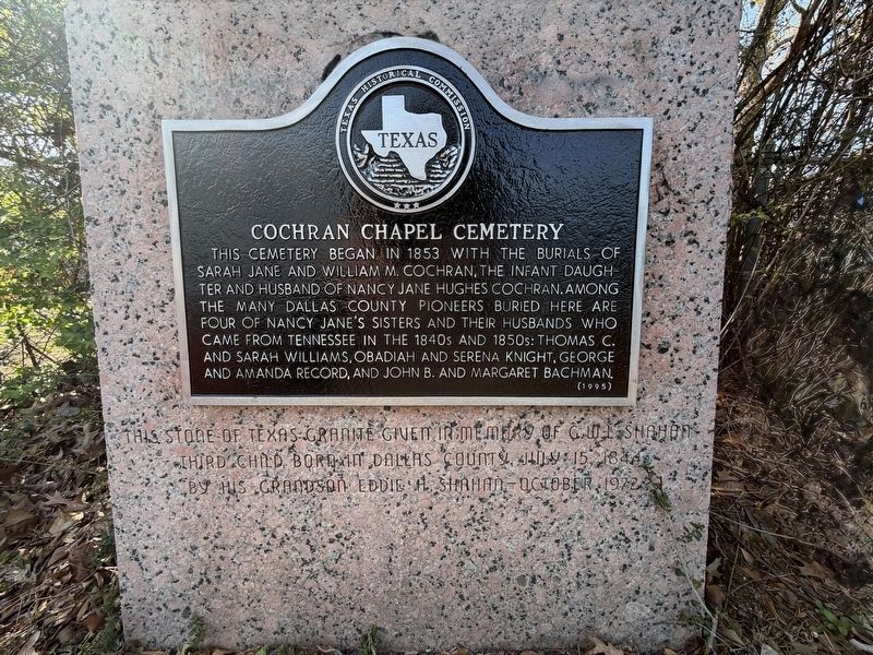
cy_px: 328
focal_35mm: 14
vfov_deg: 85.7
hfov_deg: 102.1
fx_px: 353
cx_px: 436
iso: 64
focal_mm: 2.22
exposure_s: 1/212
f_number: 2.2
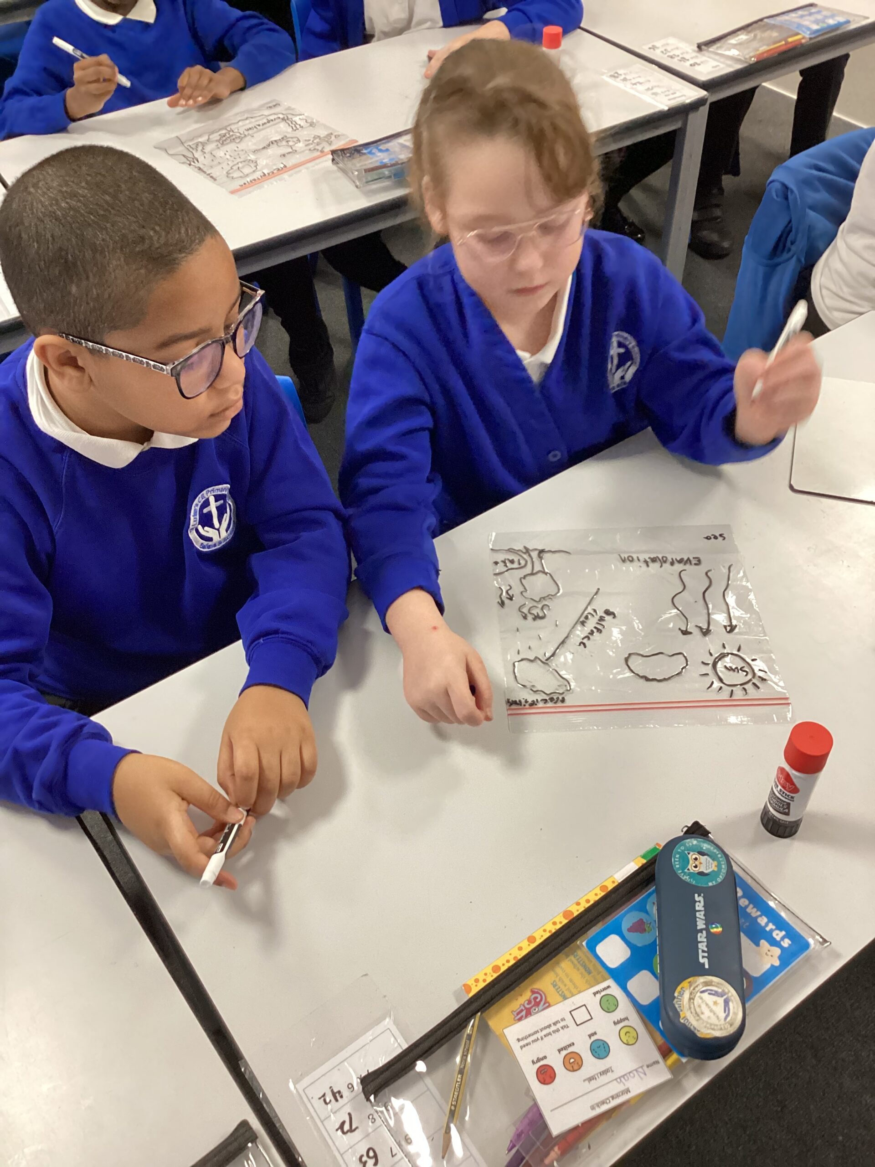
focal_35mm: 31
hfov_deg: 45.4
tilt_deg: -47.6
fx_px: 1045
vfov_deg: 58.4
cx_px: 438
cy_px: 584
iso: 320
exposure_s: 1/60
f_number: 2.4
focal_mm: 3.3
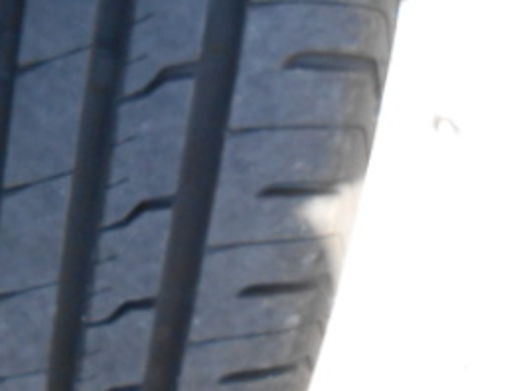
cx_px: 85
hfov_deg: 29.8
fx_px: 948
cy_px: 176
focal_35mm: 63
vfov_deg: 23.3
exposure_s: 1/250
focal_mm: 4.6
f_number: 3.5
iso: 320
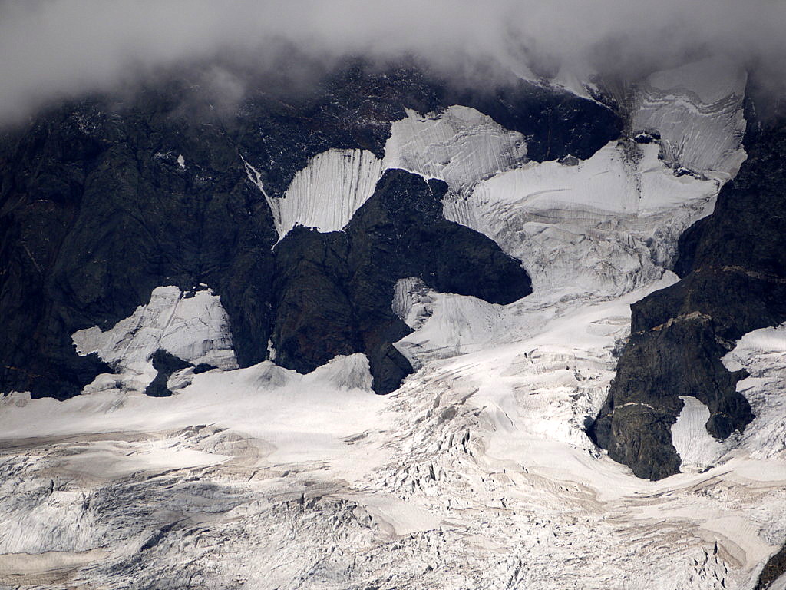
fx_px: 7947
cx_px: 393
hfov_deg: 5.7
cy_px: 295
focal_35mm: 350
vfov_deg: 4.2
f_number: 8
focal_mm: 175
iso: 100
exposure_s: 1/1300
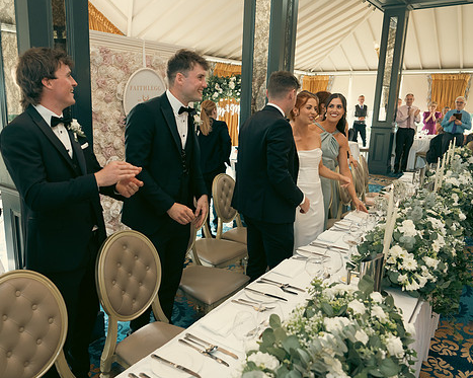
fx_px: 392
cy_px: 186
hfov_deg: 62.0
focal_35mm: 28
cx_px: 205
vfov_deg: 51.5
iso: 1600
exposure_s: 1/250
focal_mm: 24
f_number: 3.5
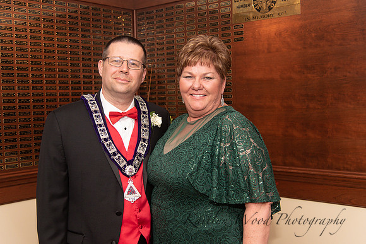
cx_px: 183
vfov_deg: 29.3
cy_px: 122
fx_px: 468
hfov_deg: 42.7
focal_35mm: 46
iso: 800
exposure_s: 1/200
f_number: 4
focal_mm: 46
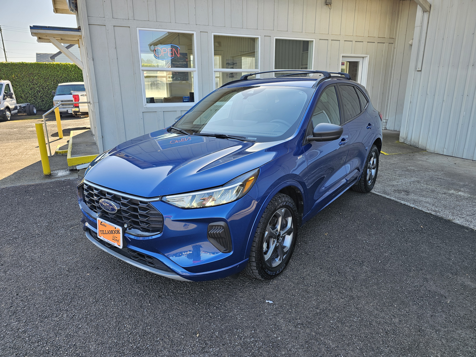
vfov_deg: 58.9
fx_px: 316
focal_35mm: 23
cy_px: 178
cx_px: 238
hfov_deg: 73.9
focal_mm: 6.3
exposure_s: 1/180
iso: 20
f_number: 1.7
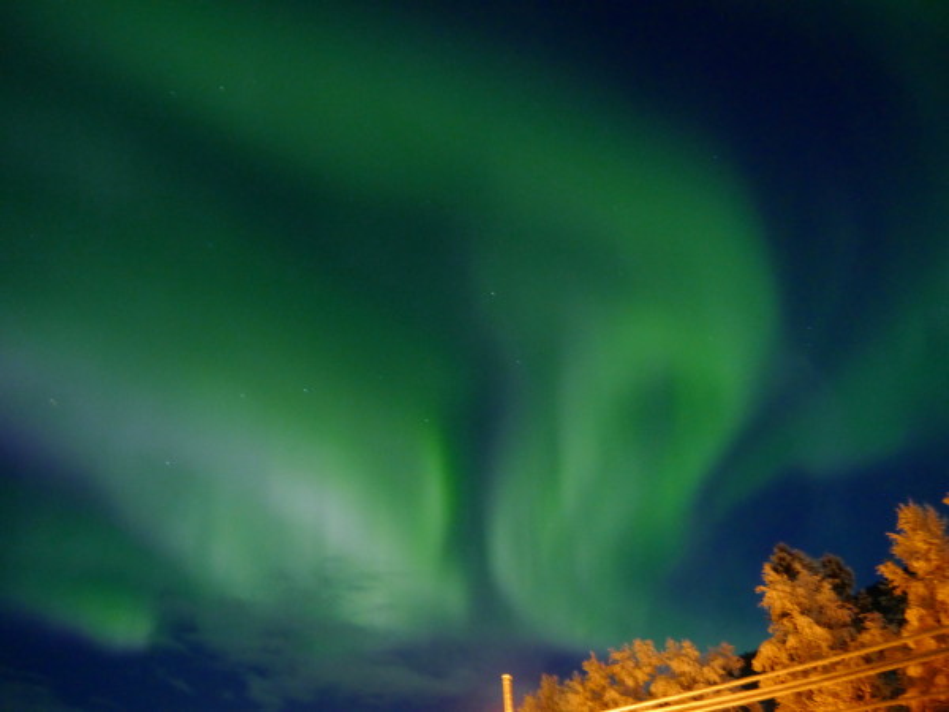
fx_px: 768
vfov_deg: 49.7
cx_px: 474
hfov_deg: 63.4
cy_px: 356
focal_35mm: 28
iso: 1600
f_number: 3.5
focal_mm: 14
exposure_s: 1.6
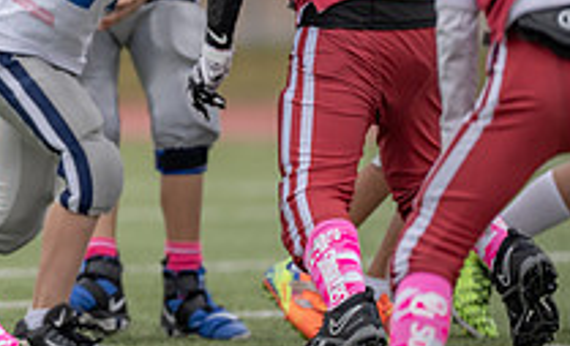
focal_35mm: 708
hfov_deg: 3.0
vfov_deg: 1.8
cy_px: 6
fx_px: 10913
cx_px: -253
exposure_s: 1/1250
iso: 200
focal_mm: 200
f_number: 2.8
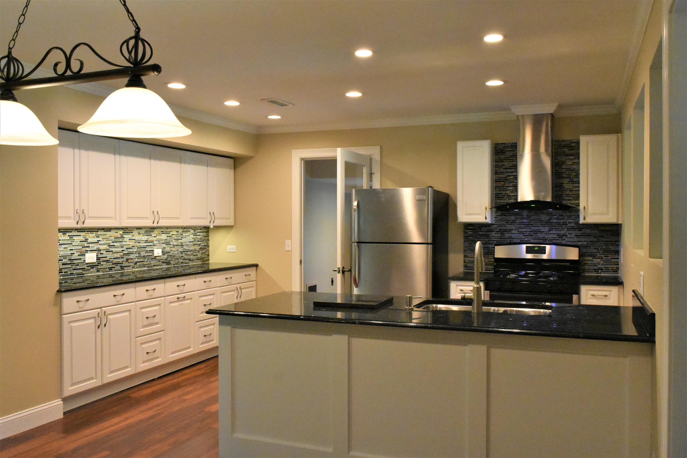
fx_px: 630
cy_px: 229
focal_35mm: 33
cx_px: 344
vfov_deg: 40.0
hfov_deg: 57.2
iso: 8000
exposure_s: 1/250
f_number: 8
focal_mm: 22
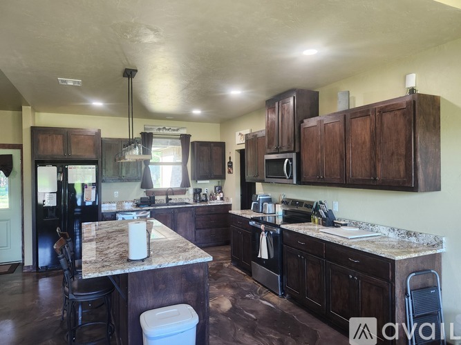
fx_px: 306
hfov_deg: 73.9
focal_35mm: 23
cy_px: 172
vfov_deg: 58.9
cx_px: 230
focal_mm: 5.54
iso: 400
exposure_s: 1/120
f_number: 1.8
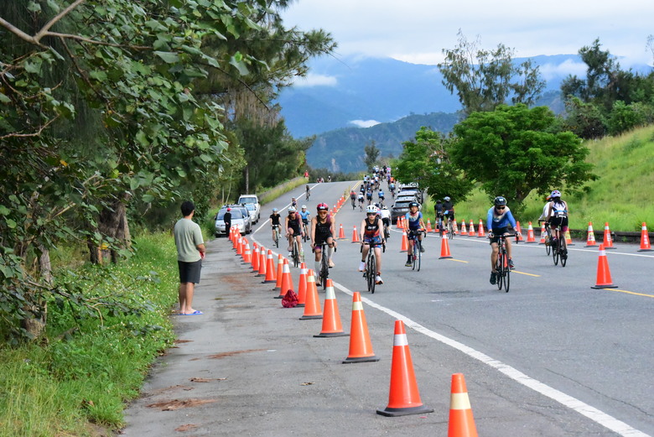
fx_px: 1999
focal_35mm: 110
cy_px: 218
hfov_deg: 18.6
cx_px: 327
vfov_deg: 12.5
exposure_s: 1/2500
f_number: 13
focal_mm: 110
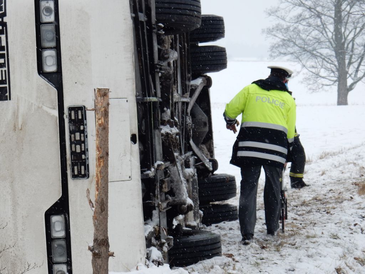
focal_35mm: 193
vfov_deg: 7.7
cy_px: 137
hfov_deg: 10.2
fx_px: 2035
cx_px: 182
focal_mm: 34.5
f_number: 6.3
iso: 125
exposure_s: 1/250
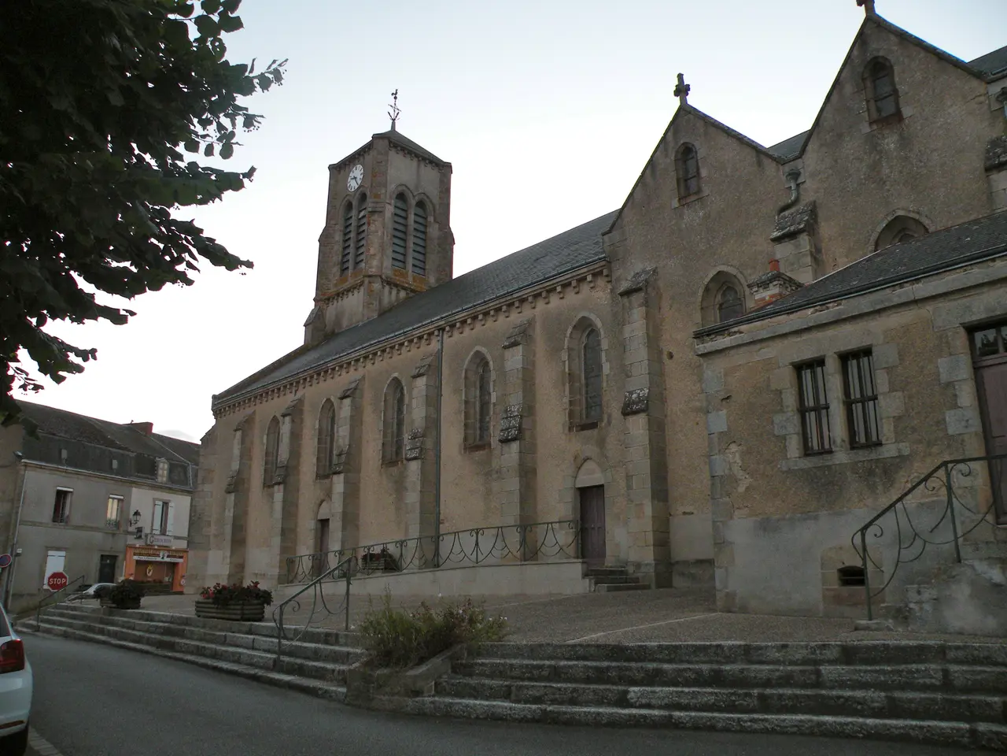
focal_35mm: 27
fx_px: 785
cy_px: 378
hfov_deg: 65.3
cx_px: 504
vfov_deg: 51.4
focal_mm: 4.7
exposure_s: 1/59.8
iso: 191
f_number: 2.8
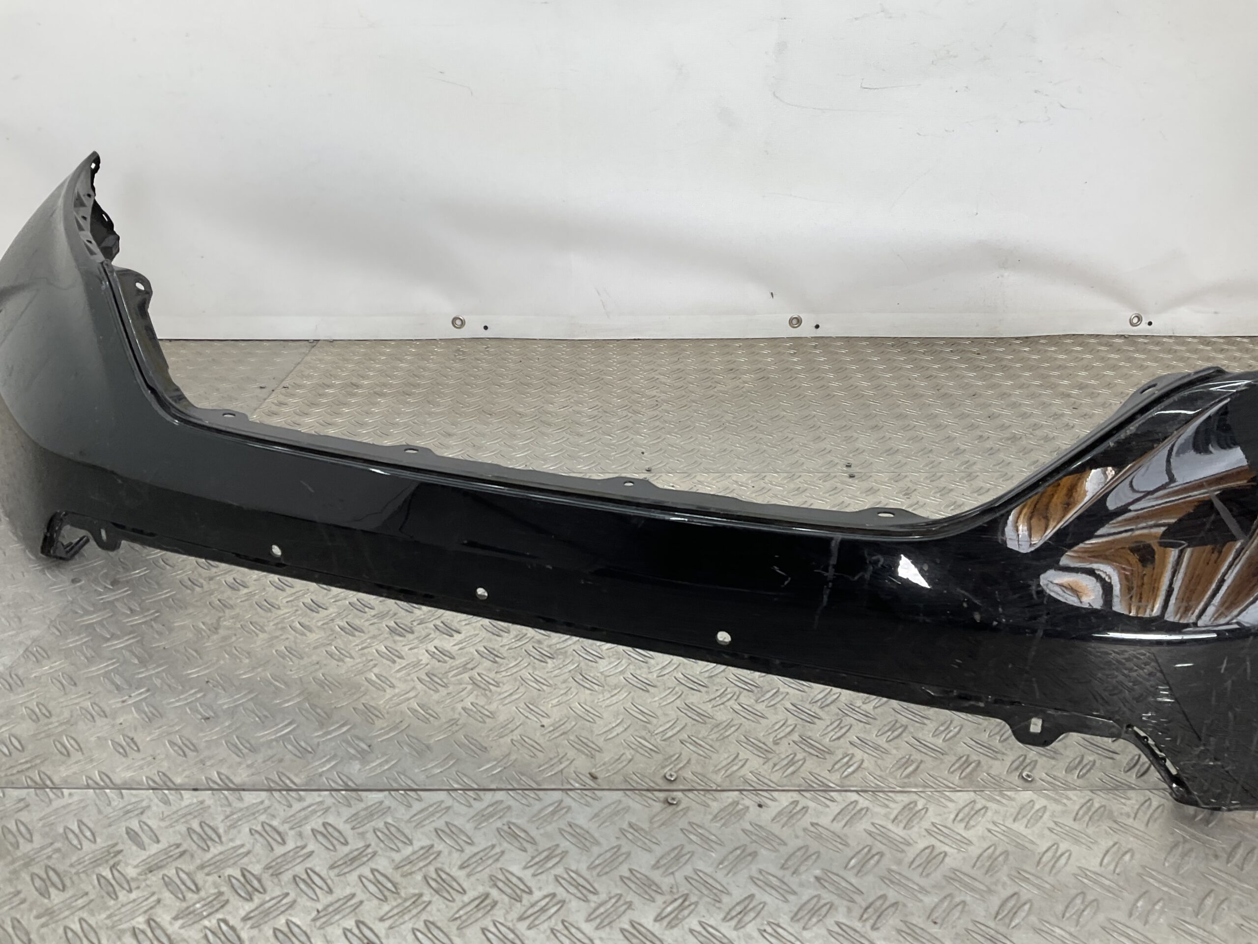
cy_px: 472
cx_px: 629
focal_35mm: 29
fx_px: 1054
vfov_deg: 48.2
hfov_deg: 61.7
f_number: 1.8
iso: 16
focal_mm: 3
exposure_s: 1/100
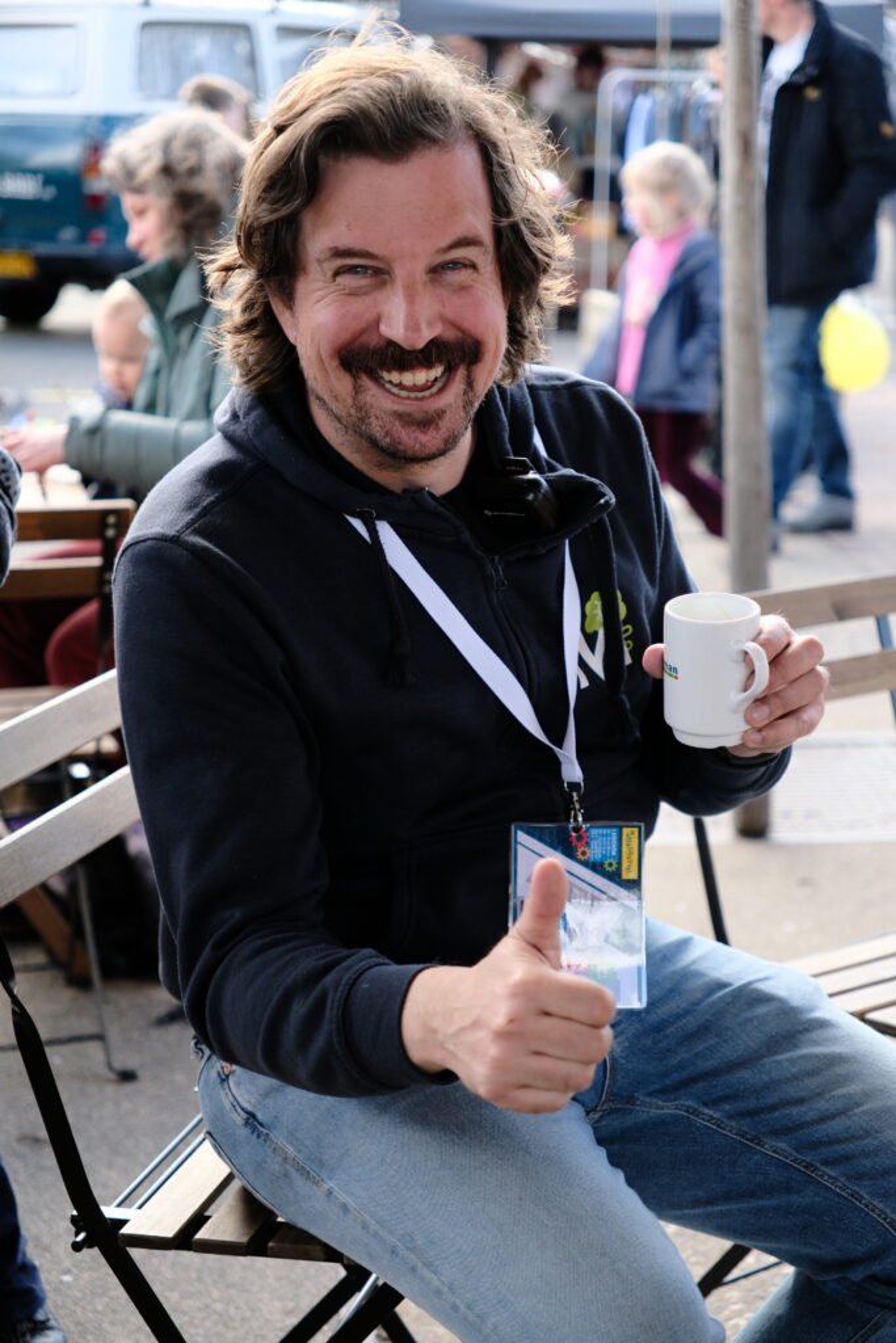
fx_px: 2314
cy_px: 672
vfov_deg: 32.4
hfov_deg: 21.9
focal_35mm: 62
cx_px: 448
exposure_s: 1/1000
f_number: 2.8
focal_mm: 41.1
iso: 1000
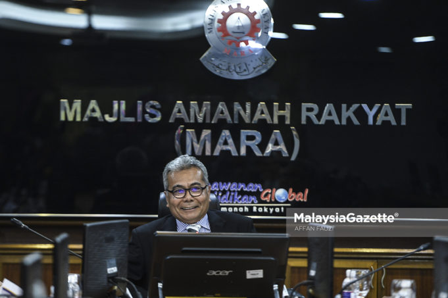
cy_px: 149
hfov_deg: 11.8
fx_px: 2176
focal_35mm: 175
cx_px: 224
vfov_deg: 7.8
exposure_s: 1/160
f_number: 2.8
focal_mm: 175
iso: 1600
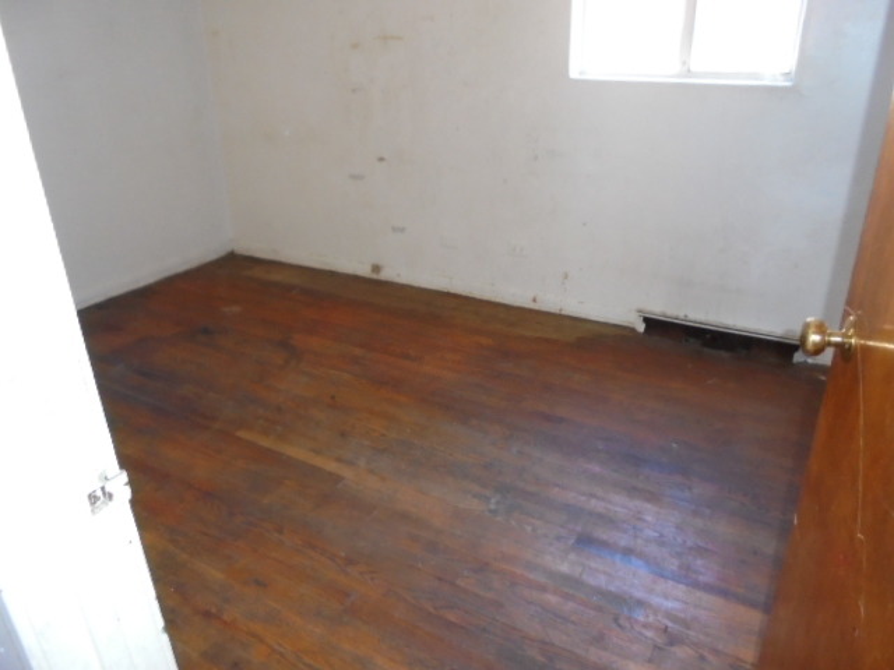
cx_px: 447
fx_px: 671
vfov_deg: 53.1
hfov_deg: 67.3
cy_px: 335
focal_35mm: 26
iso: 400
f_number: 3.5
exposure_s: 1/30
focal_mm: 4.6
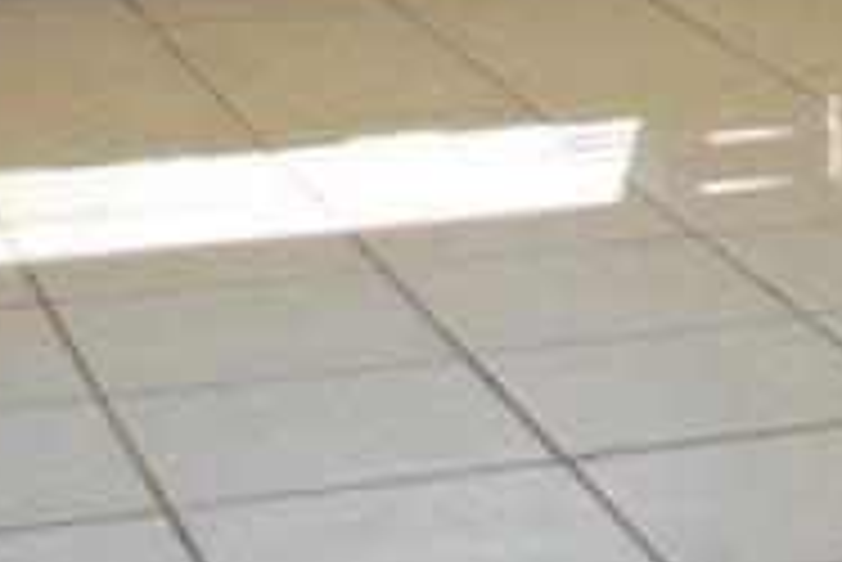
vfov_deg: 8.6
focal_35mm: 148
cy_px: -740
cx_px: 1225
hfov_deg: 13.2
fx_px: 3464
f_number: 3.5
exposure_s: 1/125
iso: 200
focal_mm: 18
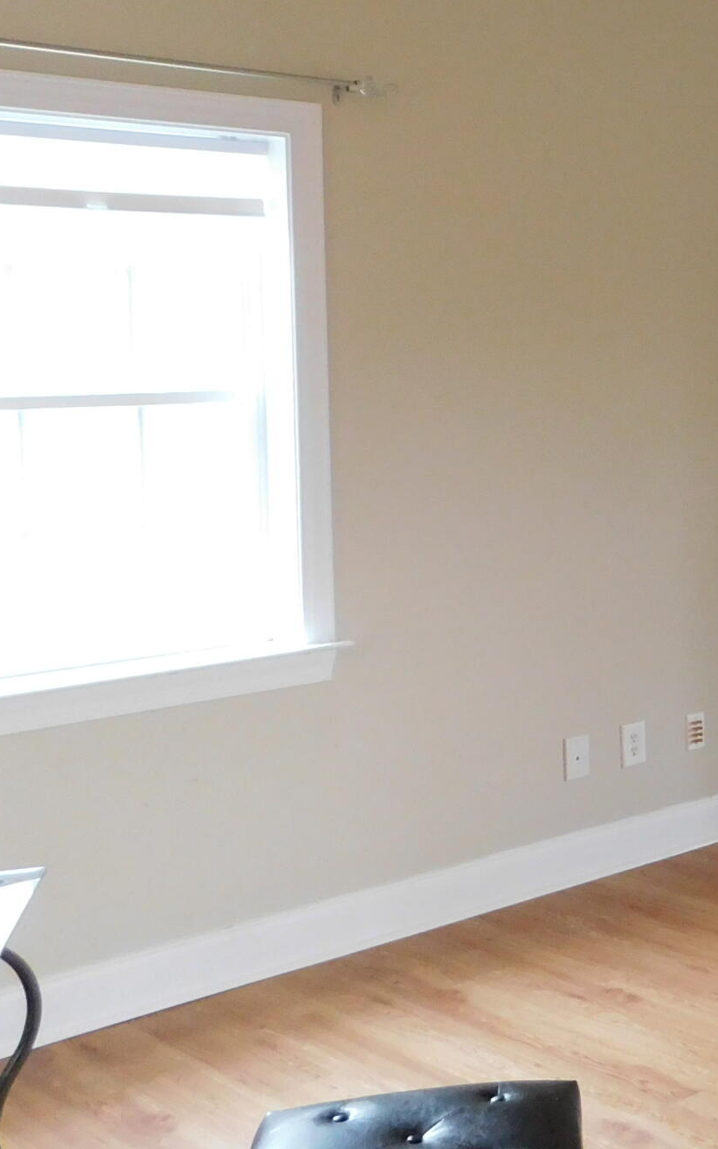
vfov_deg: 36.7
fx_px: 1722
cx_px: 1078
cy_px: 431
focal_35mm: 55
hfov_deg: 20.2
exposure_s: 1/30
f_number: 3
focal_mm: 4
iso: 400
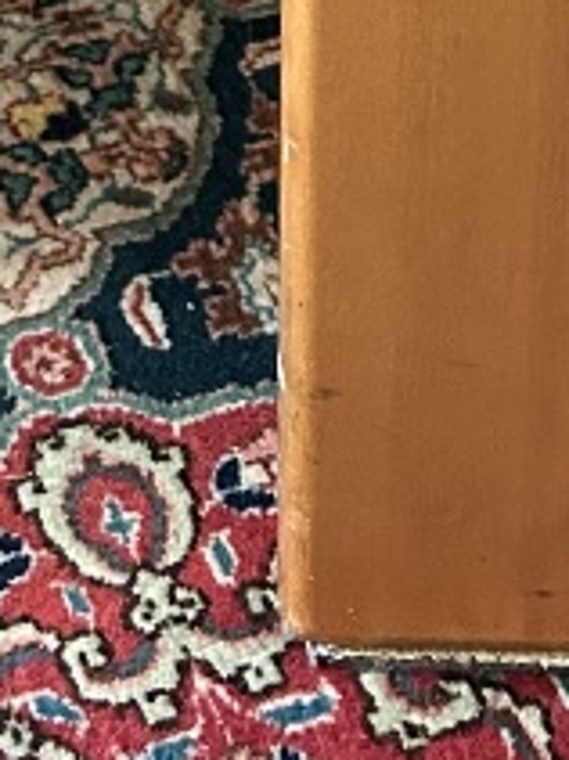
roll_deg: +0.8
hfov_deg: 9.9
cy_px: -1279
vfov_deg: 10.6
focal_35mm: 148
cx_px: -112
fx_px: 3247
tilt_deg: -18.2
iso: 500
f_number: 1.5
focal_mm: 5.7
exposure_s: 1/33
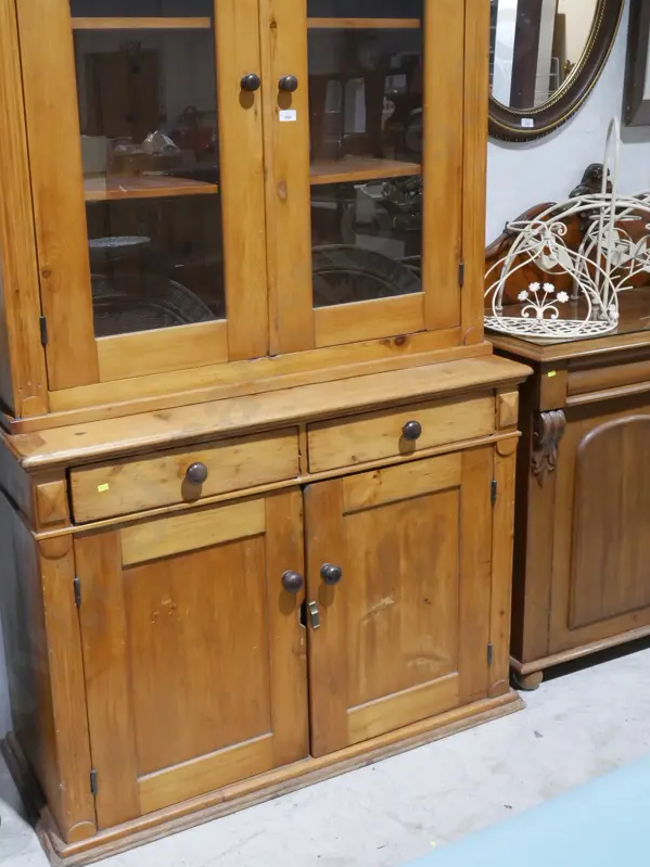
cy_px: 355
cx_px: 268
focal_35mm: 41
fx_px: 1027
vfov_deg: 45.6
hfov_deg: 35.0
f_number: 9
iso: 2500
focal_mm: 16
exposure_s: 1/60
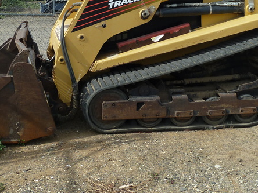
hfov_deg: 30.7
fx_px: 470
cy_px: 24
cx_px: 147
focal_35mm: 63
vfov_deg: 22.8
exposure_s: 1/400
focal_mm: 5.7
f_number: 4.5
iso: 80
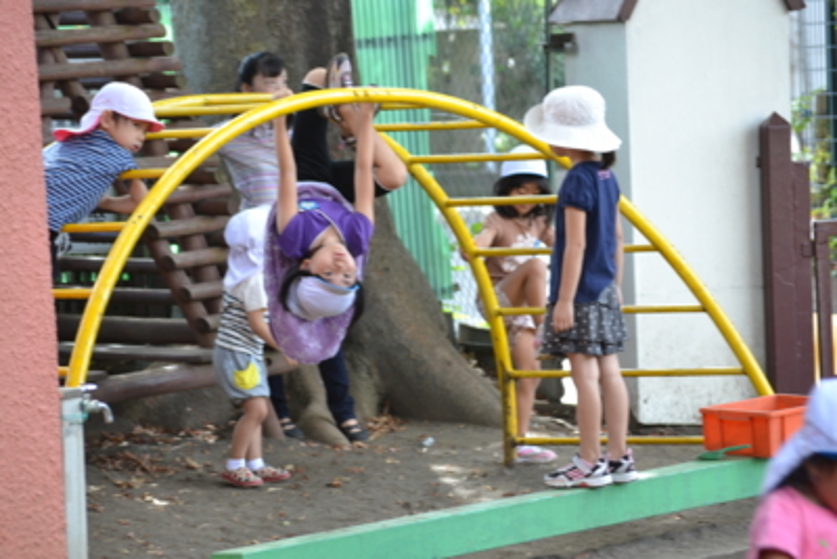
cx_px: 418
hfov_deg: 13.4
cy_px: 280
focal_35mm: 153
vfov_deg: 9.0
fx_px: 3558
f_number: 5.6
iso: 400
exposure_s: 1/125
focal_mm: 102
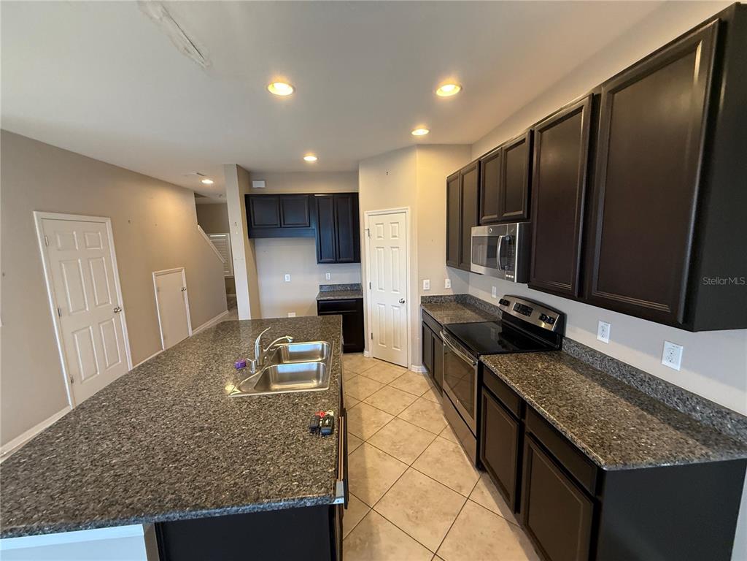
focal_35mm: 14
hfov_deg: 102.1
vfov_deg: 85.7
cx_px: 374
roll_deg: +1.9
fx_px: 302
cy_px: 280
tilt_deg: -4.5
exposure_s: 1/60
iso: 250
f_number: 2.2
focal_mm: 2.22
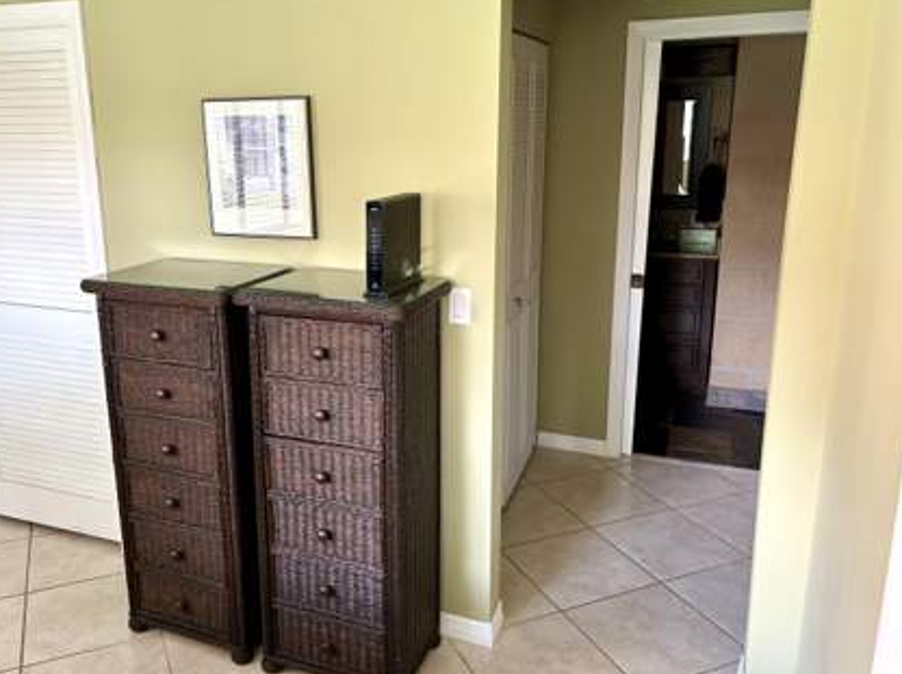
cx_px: 388
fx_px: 781
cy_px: 304
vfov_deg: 46.6
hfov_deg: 59.8
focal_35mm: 30
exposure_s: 1/60
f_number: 1.5
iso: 200
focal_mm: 5.7
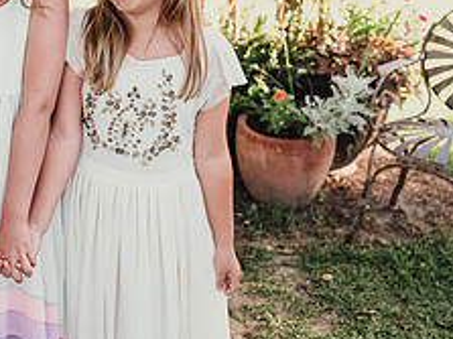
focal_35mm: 60
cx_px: 18
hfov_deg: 30.3
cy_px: 60
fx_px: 785
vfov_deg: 24.0
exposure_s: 1/500
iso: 160
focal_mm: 24
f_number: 2.8
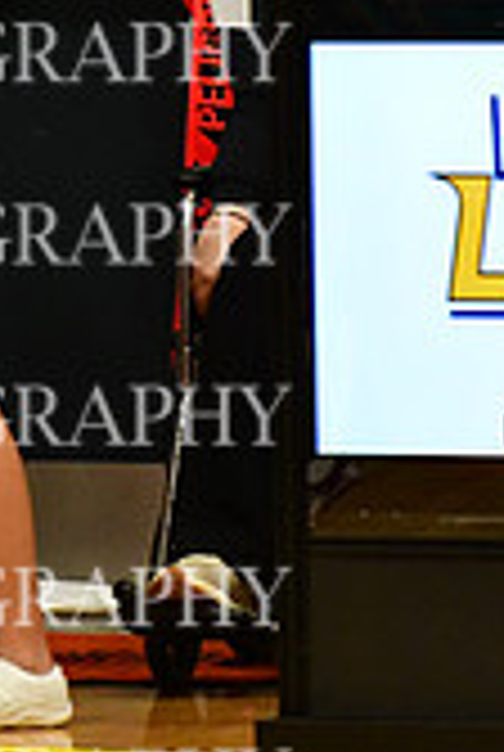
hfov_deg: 1.3
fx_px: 21748
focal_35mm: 1040
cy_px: -38
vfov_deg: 2.0
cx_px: -360
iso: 4000
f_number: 3.5
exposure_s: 1/500
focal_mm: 200
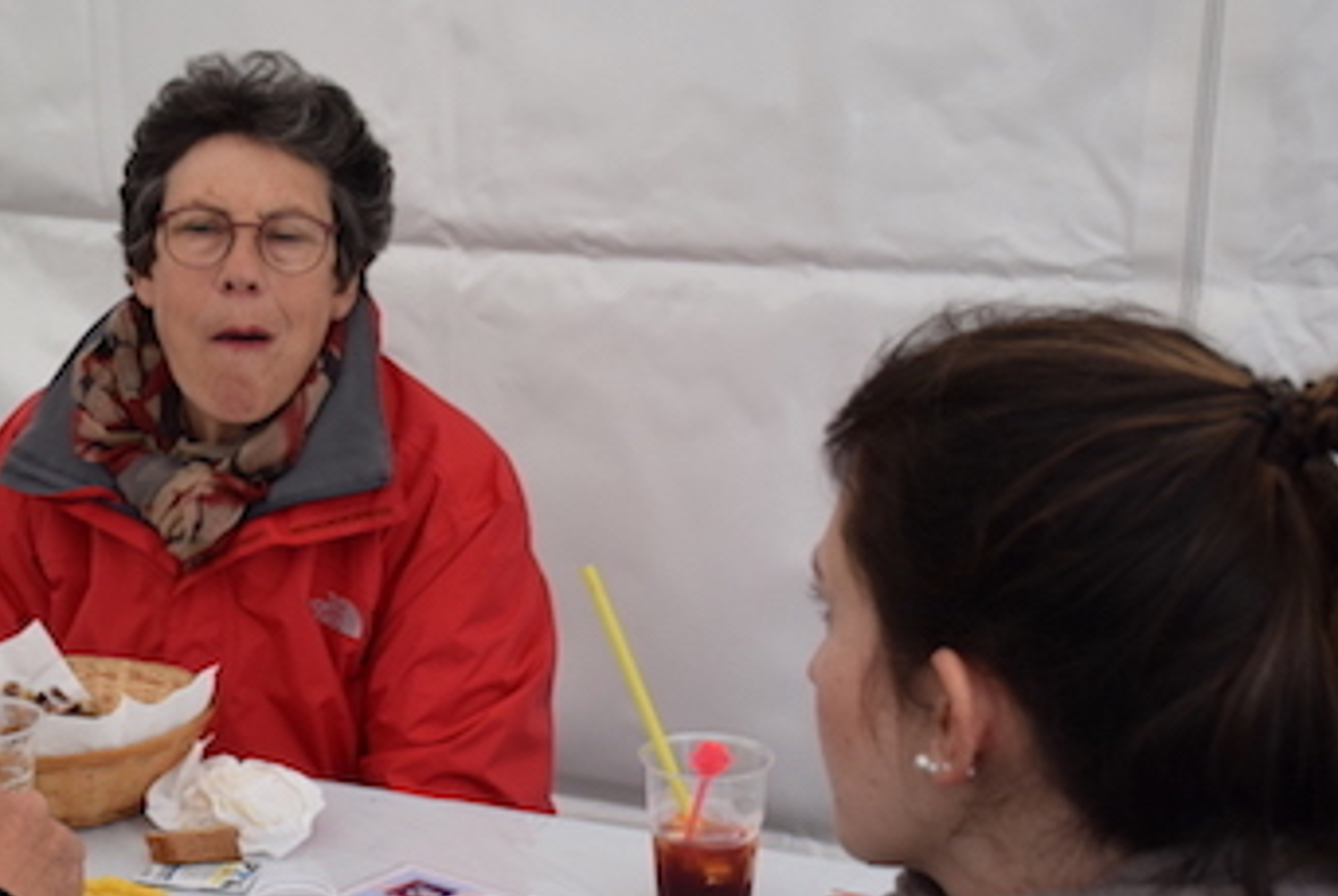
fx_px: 2717
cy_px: 485
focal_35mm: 73
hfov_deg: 27.0
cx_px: 227
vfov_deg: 18.7
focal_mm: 26
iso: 400
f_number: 4.5
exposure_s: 1/80
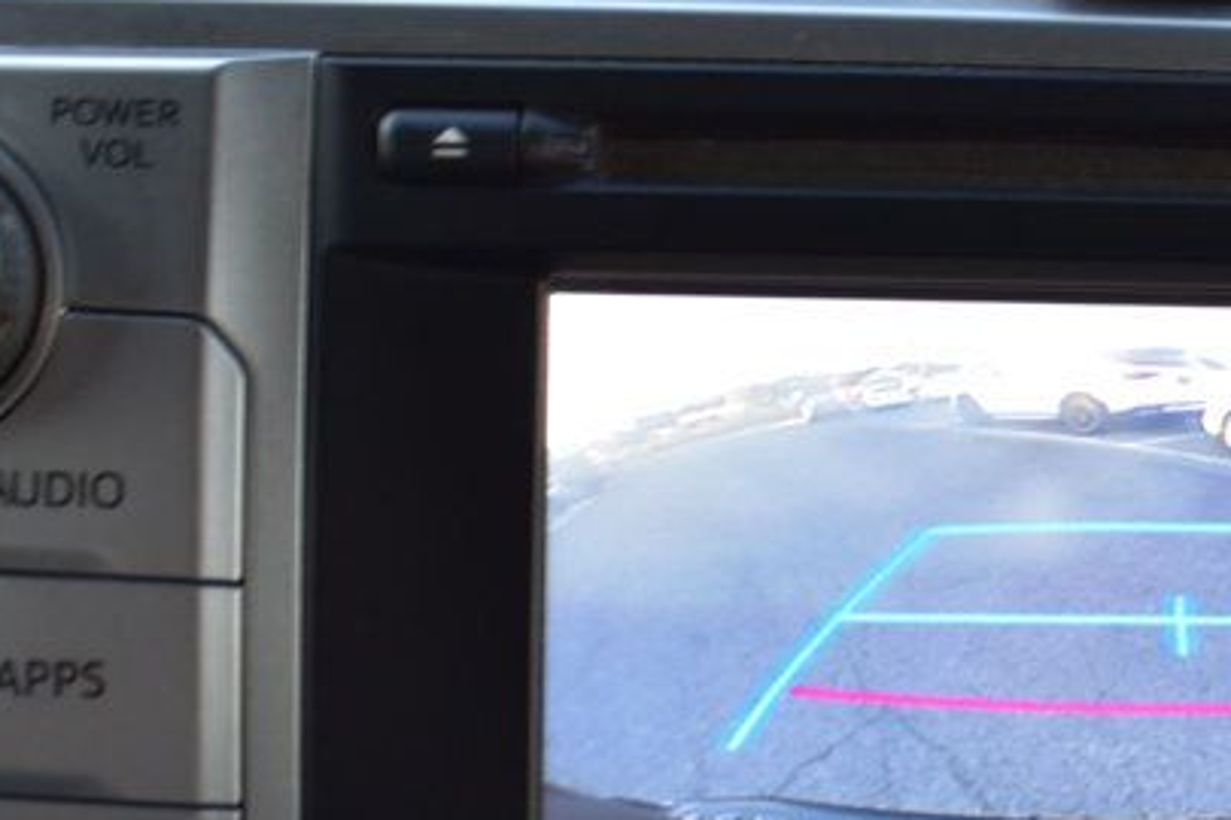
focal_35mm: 87
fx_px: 2984
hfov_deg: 22.6
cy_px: 507
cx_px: 1182
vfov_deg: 15.6
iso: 400
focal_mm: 23
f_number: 6.3
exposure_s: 1/20
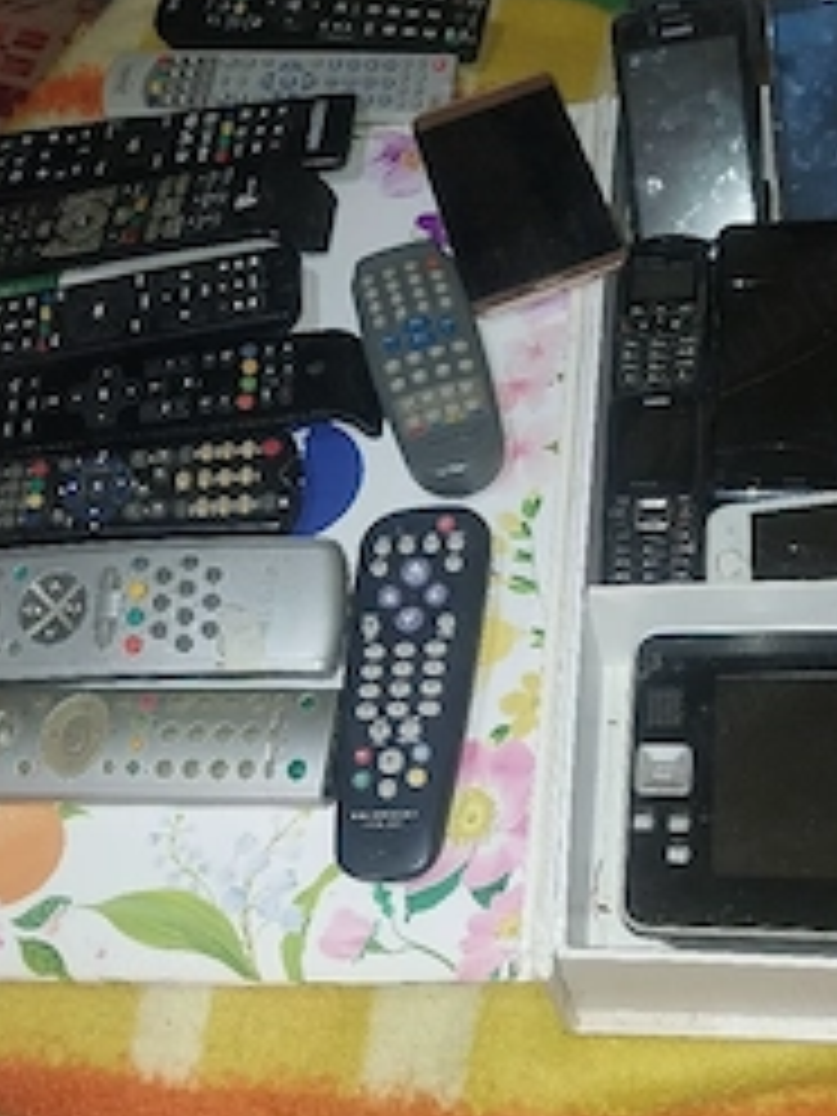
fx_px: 1354
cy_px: 693
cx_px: 572
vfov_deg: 44.5
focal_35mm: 42
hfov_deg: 34.0
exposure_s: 1/50
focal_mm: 4
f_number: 1.8
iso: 125
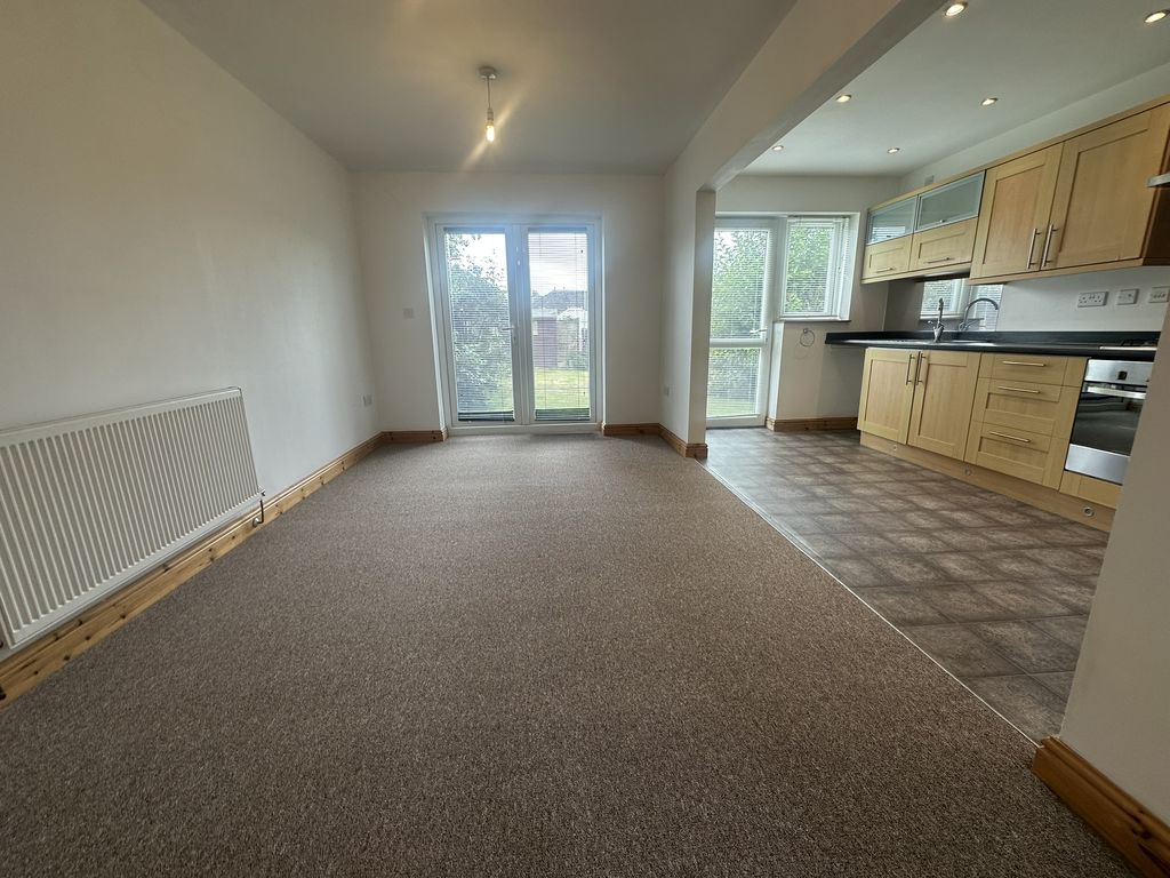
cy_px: 439
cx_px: 585
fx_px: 473
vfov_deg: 85.7
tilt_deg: -12.1
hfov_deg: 102.1
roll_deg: +1.5
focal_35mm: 14
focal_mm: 2.22
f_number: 2.2
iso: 50
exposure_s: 1/100
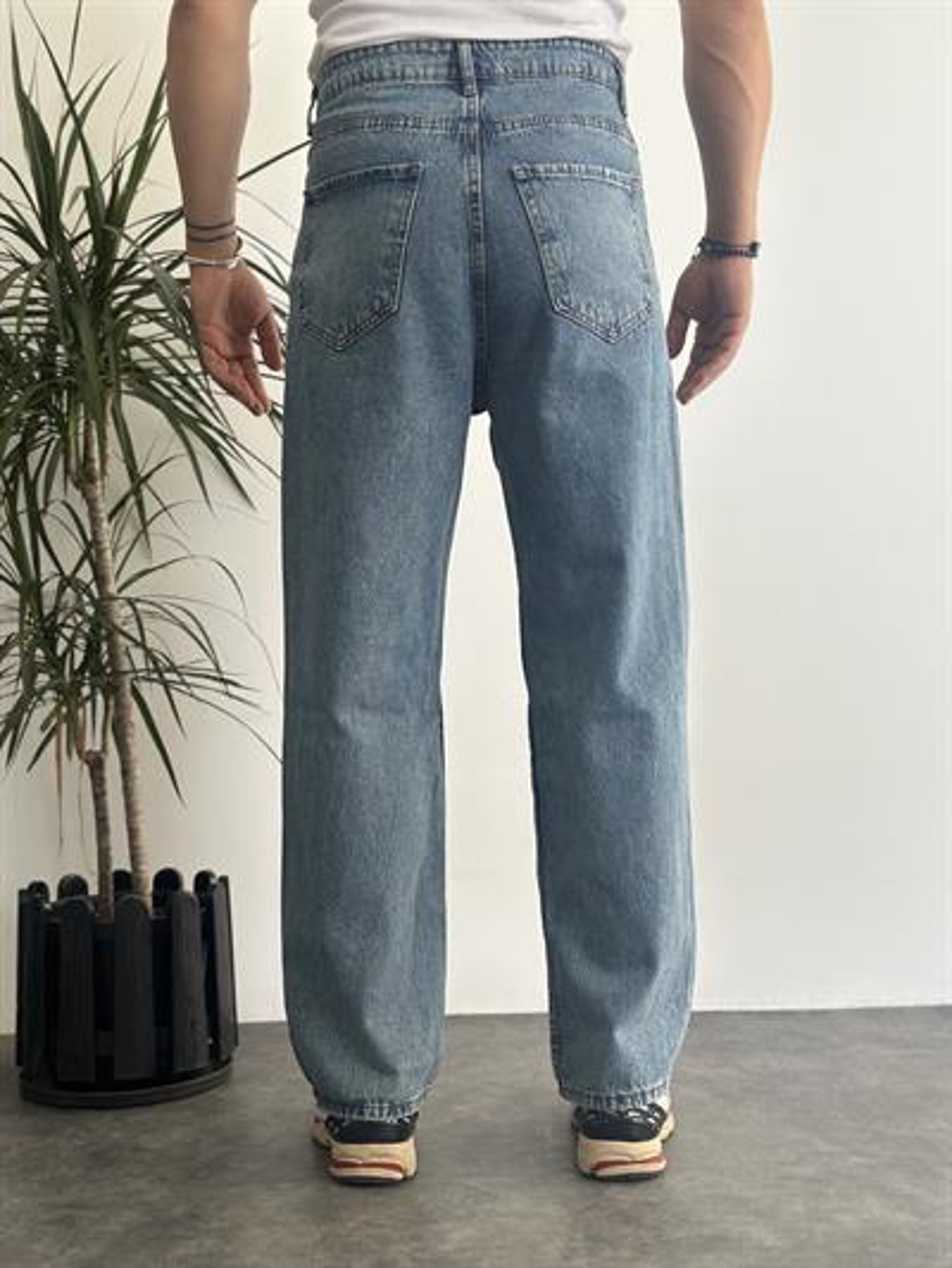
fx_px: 1759
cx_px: 476
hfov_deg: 30.3
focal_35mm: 48
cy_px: 634
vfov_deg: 39.6
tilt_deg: -0.2
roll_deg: +1.2
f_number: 1.78
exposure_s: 1/163
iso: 64
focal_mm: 6.86
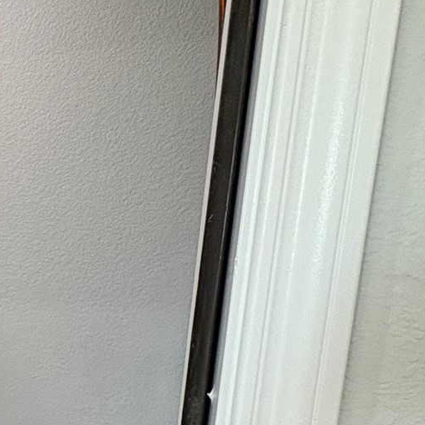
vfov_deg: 32.9
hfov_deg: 23.9
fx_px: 695
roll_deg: +0.7
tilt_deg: -9.3
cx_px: -265
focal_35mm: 50
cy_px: 350
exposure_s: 1/60
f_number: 2.2
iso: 125
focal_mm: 2.22
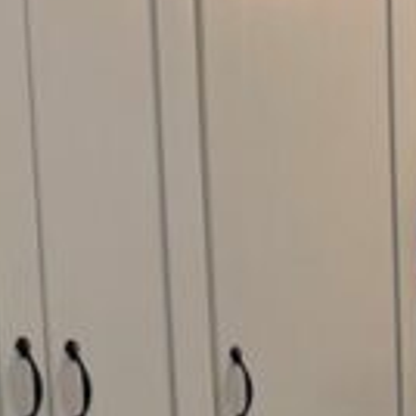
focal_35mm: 122
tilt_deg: -11.2
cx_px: 689
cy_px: 695
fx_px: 1659
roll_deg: -0.3
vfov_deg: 13.2
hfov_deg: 13.2
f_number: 1.78
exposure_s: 1/224
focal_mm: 6.76
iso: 160
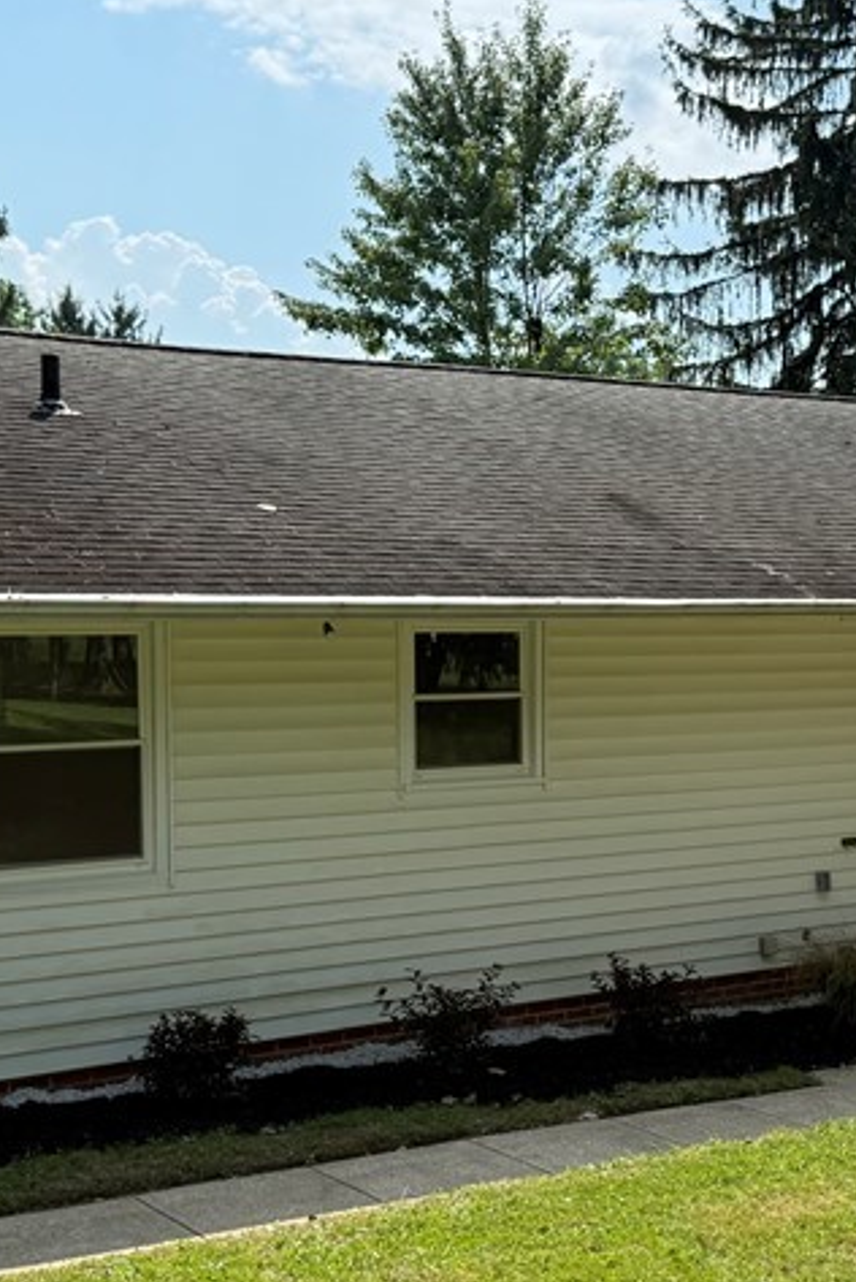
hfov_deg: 24.9
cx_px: 582
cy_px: 729
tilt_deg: -2.3
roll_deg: +0.2
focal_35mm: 54
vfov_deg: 36.8
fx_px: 1923
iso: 100
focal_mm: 6.76
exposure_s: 1/4405
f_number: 1.78
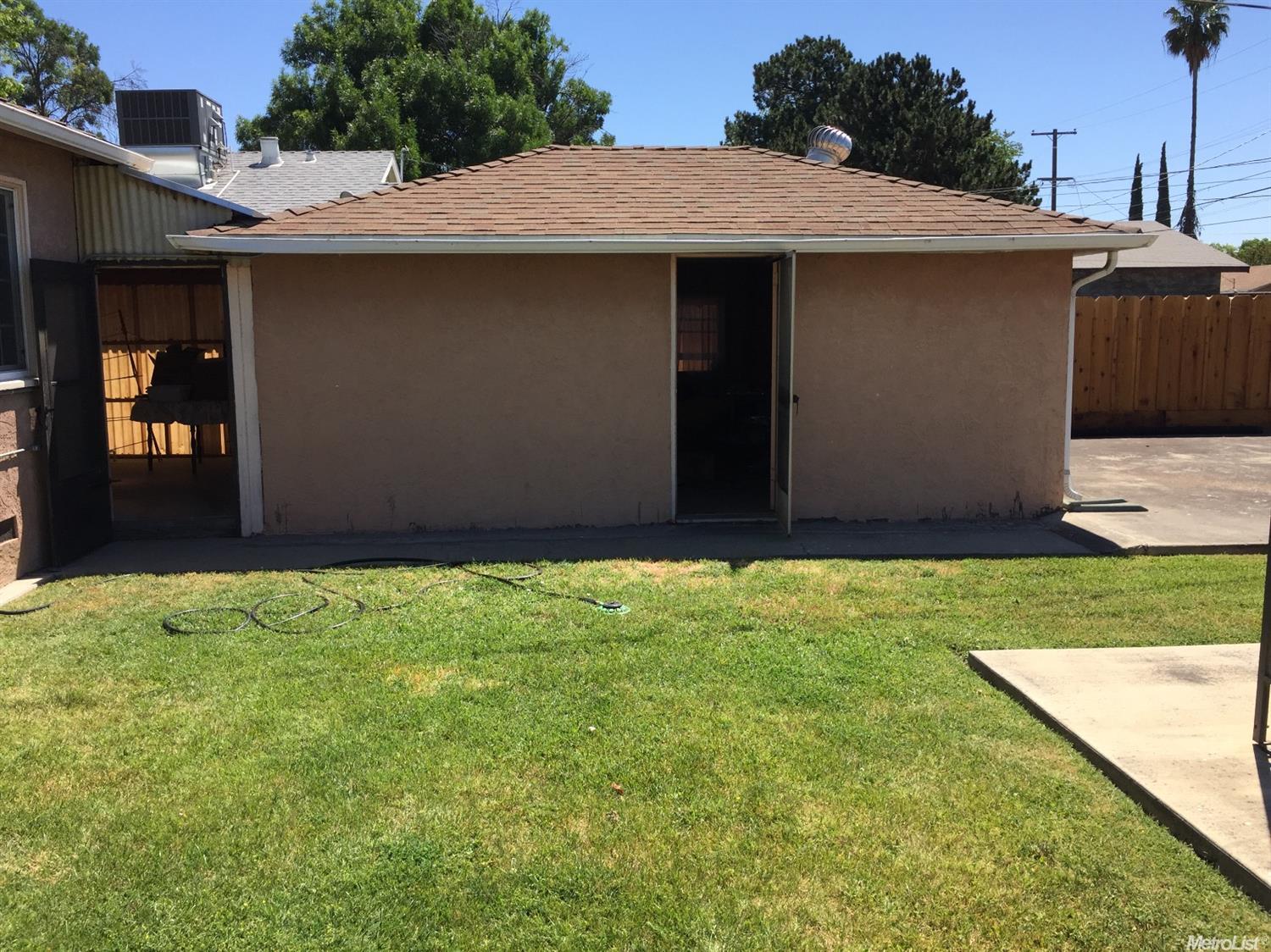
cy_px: 476
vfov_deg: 48.2
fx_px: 1064
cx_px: 636
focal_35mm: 29
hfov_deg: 61.7
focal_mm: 4.15
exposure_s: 1/1464
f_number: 2.2
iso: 32
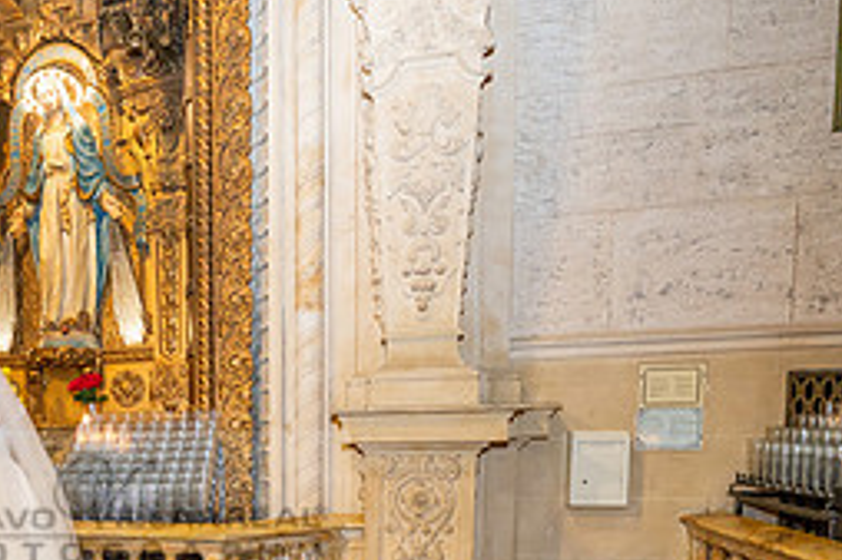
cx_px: 70
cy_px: 509
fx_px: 748
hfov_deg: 51.2
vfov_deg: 38.2
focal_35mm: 32
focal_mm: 14
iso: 800
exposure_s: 1/125
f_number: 2.8
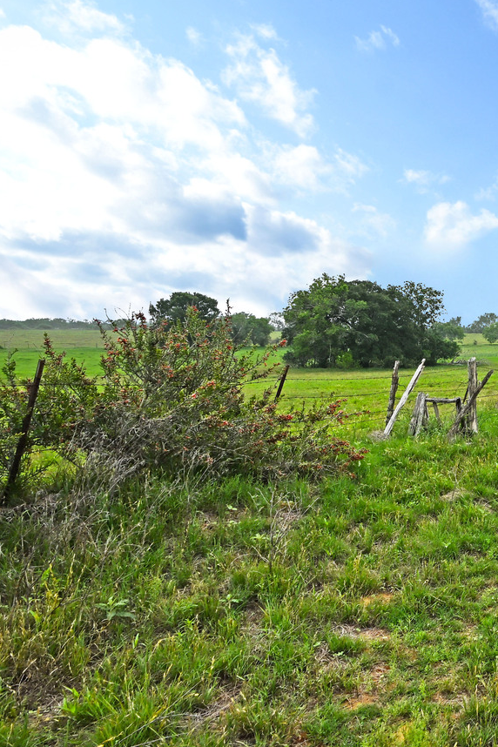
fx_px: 705
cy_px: 340
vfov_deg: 55.7
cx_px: 652
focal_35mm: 34
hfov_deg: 30.4
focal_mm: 12
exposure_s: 1/125
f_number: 5.6
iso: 64
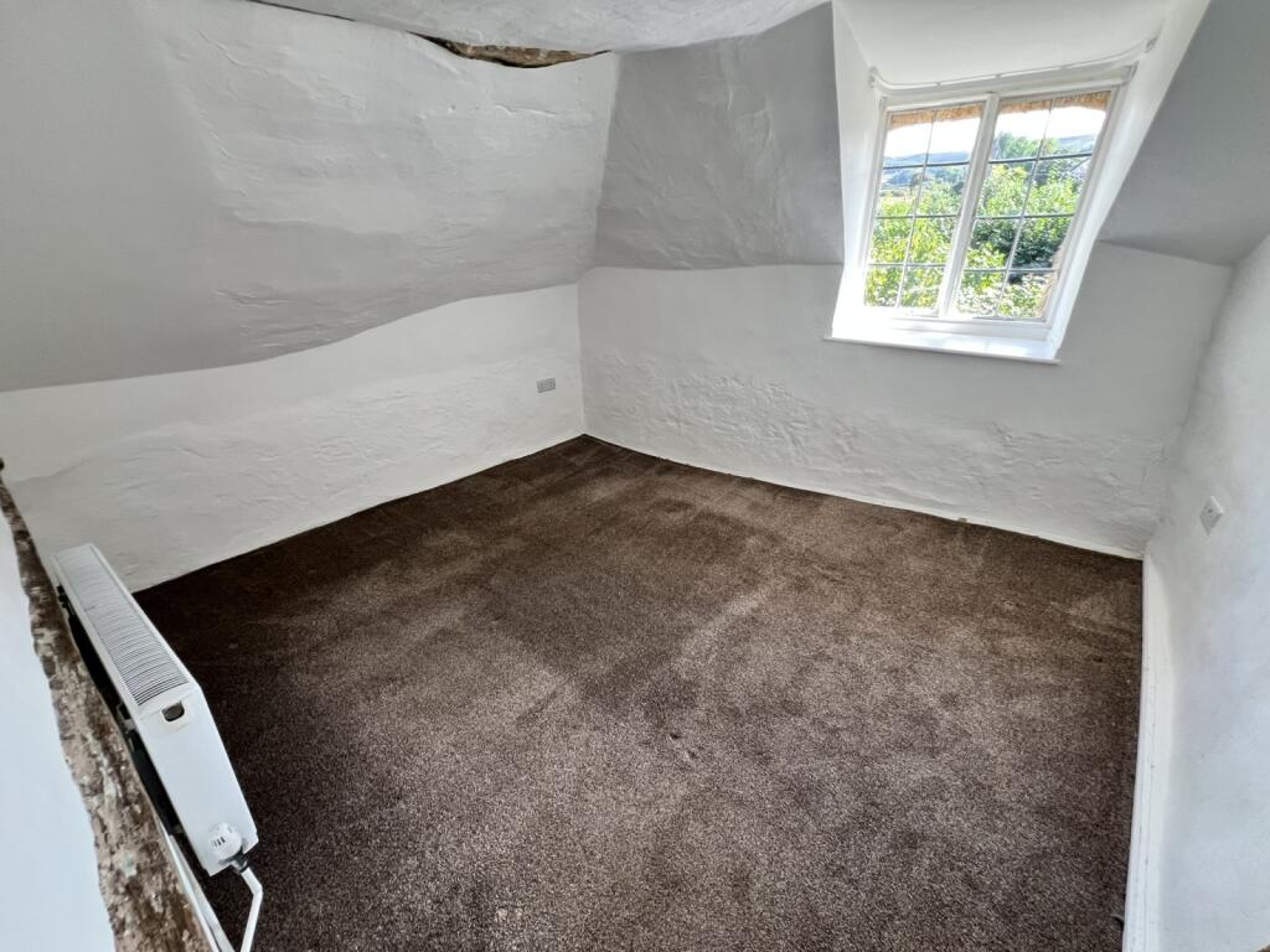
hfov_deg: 106.2
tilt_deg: -27.0
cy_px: 476
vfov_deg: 89.9
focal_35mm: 13
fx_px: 477
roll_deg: +1.6
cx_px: 635
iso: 100
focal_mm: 1.57
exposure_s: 1/99
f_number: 1.8
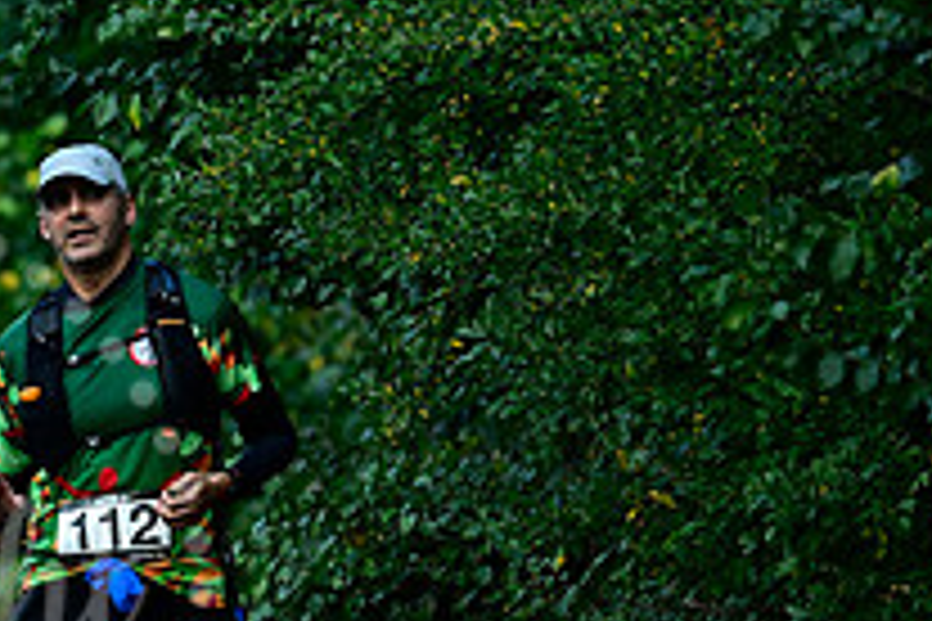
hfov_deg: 1.3
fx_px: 40694
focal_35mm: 1572
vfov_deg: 0.9
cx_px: -216
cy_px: 601
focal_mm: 560
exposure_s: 1/1250
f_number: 4
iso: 1600
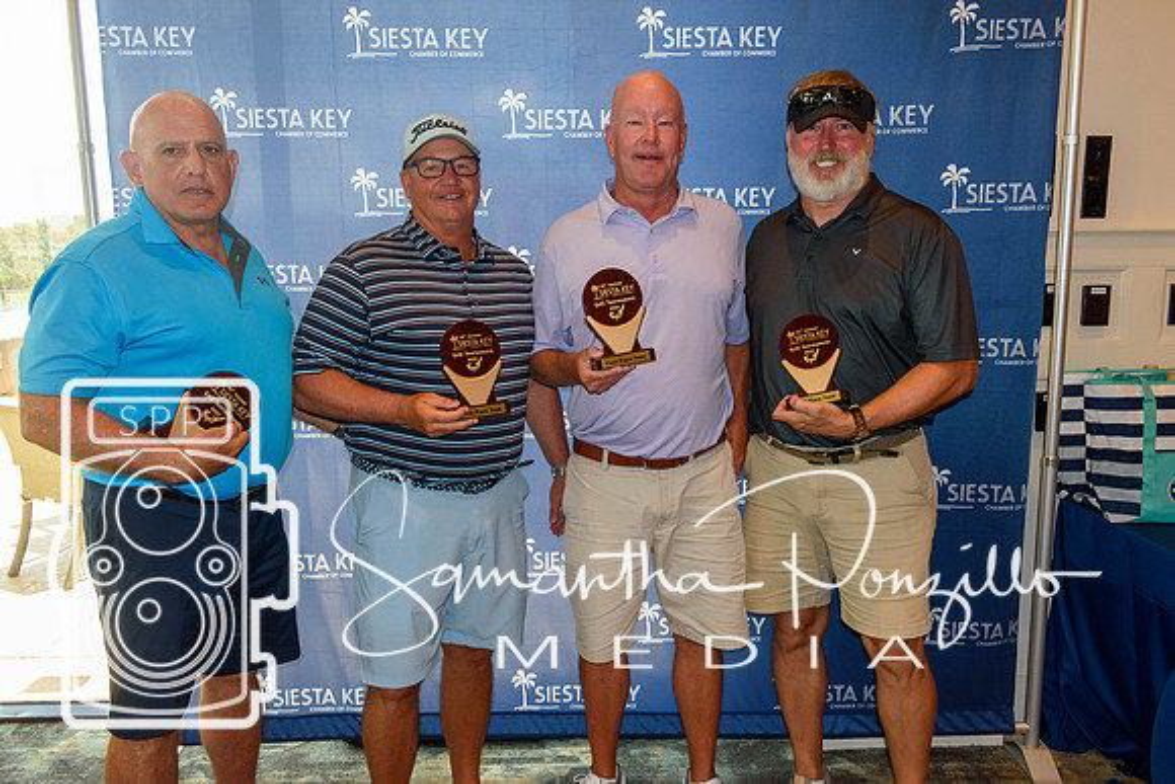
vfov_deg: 48.0
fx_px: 881
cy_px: 392
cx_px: 588
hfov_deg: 67.4
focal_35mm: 27
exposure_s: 1/125
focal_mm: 18
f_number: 5.6
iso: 800
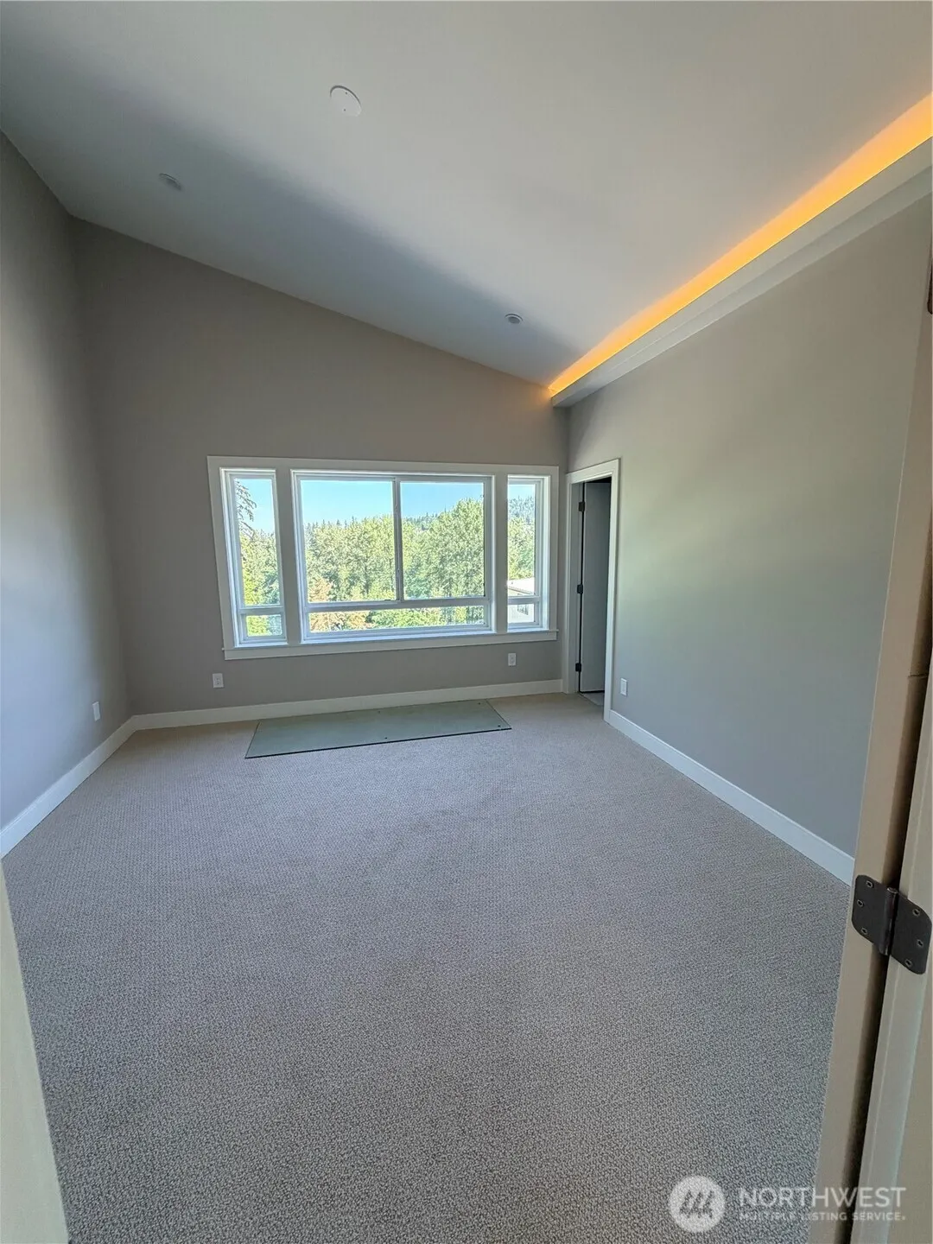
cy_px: 622
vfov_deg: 102.1
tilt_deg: -10.0
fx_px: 503
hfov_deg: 85.7
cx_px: 466
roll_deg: +0.7
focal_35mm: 14
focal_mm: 2.22
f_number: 2.2
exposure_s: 1/120
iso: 125
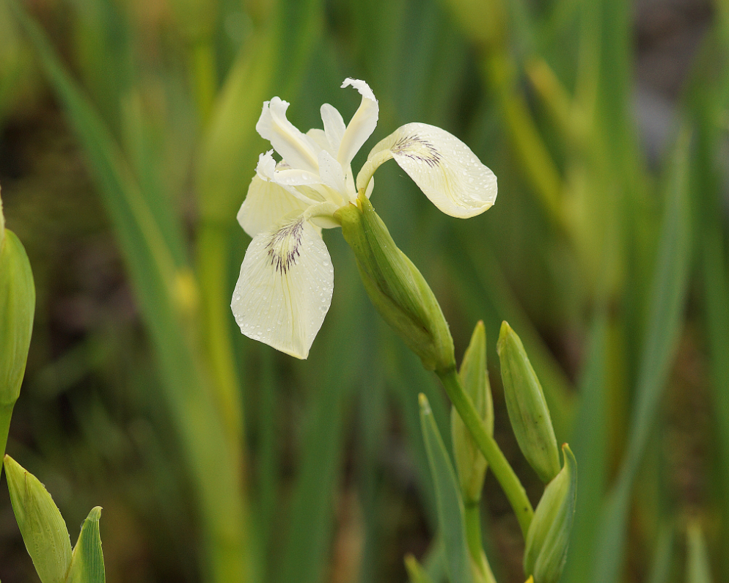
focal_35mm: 170
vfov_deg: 9.1
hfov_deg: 11.3
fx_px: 3667
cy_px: 293
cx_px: 301
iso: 400
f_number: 5.6
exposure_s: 1/160
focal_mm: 100
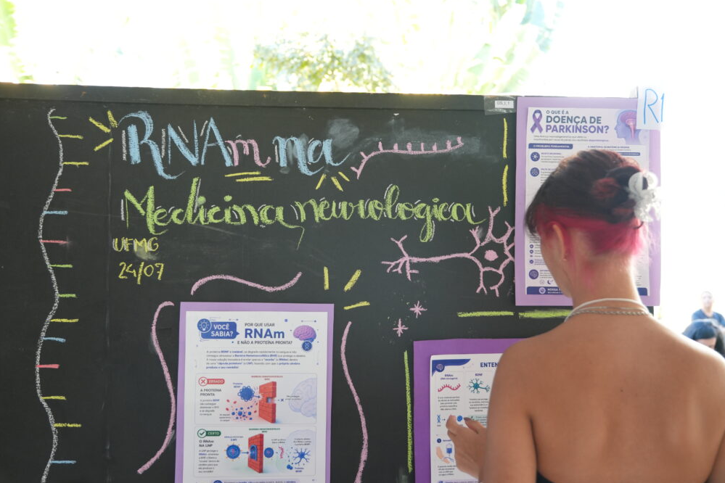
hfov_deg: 46.9
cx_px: 359
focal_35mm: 42
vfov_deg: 32.2
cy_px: 240
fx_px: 836
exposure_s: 1/160
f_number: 2.8
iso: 800
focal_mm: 27
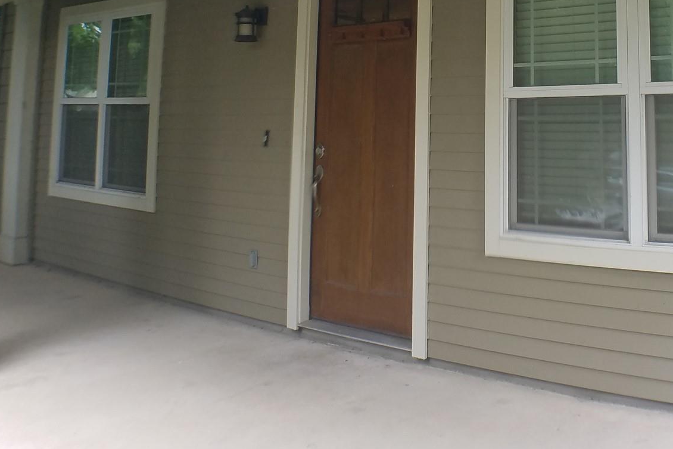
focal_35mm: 49
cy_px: 12
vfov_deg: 26.2
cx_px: 527
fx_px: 916
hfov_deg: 39.0
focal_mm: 4.2
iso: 50
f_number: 1.7
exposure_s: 1/181
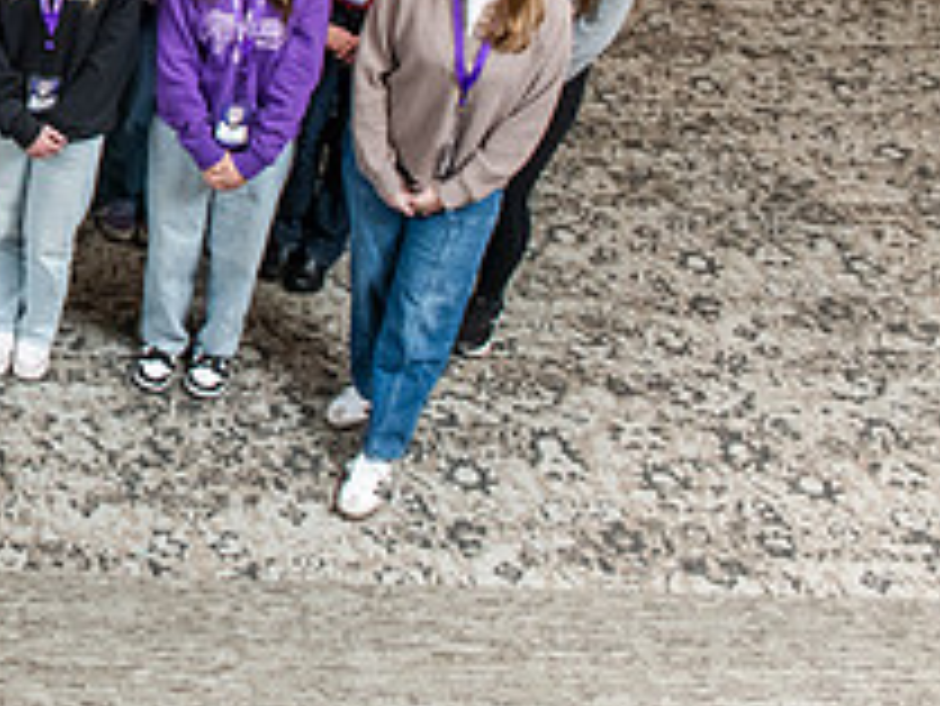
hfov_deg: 25.2
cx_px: -346
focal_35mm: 64
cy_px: -92
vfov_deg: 21.6
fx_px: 1739
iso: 2500
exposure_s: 1/160
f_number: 10
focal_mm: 24
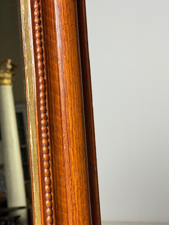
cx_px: 73
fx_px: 436
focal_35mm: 67
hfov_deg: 21.9
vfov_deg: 28.9
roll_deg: -2.0
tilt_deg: +1.9
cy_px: 127
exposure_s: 1/50
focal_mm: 6.76
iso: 160
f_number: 1.78
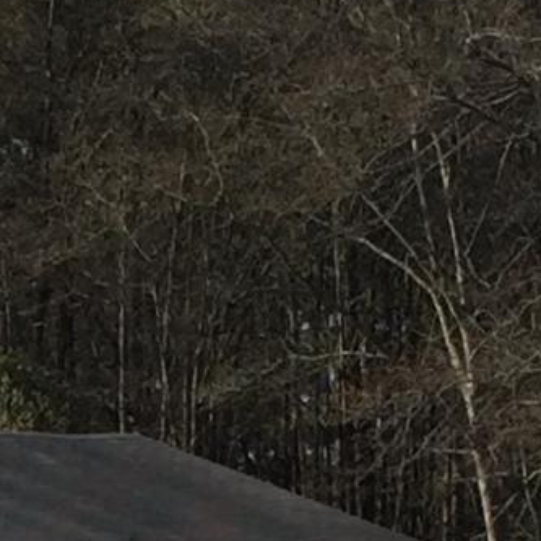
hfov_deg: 7.5
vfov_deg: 7.5
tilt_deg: -1.1
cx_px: -266
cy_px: 793
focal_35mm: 231
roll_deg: -1.3
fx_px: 4084
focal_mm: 4.15
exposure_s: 1/2198
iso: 32
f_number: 2.2
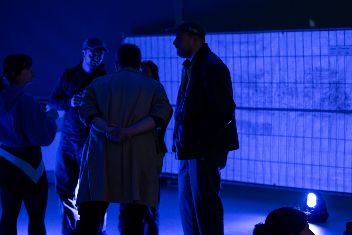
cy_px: 153
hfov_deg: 27.7
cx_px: 148
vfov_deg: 18.6
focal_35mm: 73
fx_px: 714
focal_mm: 50
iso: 2000
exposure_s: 1/60
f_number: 2.8
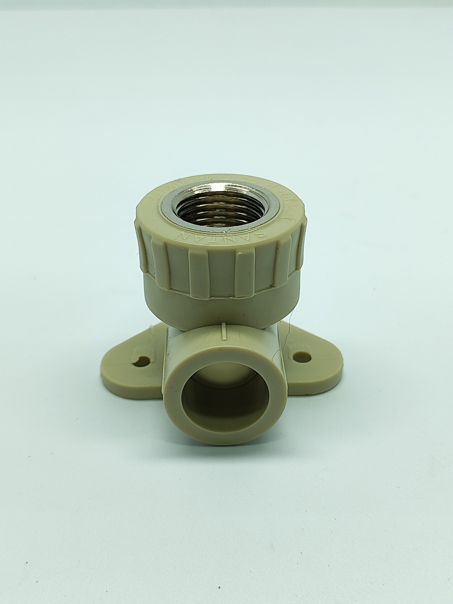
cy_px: 302
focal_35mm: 24
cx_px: 226
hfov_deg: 56.8
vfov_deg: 71.6
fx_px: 419
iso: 160
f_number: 1.89
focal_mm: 5.89
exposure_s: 1/200
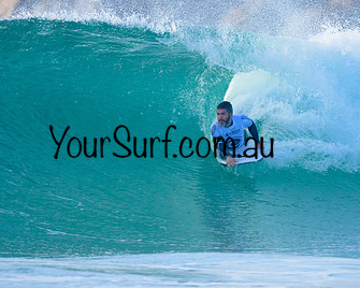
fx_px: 19413
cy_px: 133
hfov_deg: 1.1
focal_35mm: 1822
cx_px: 160
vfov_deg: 0.9
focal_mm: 1120
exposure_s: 1/1250
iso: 1100
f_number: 9
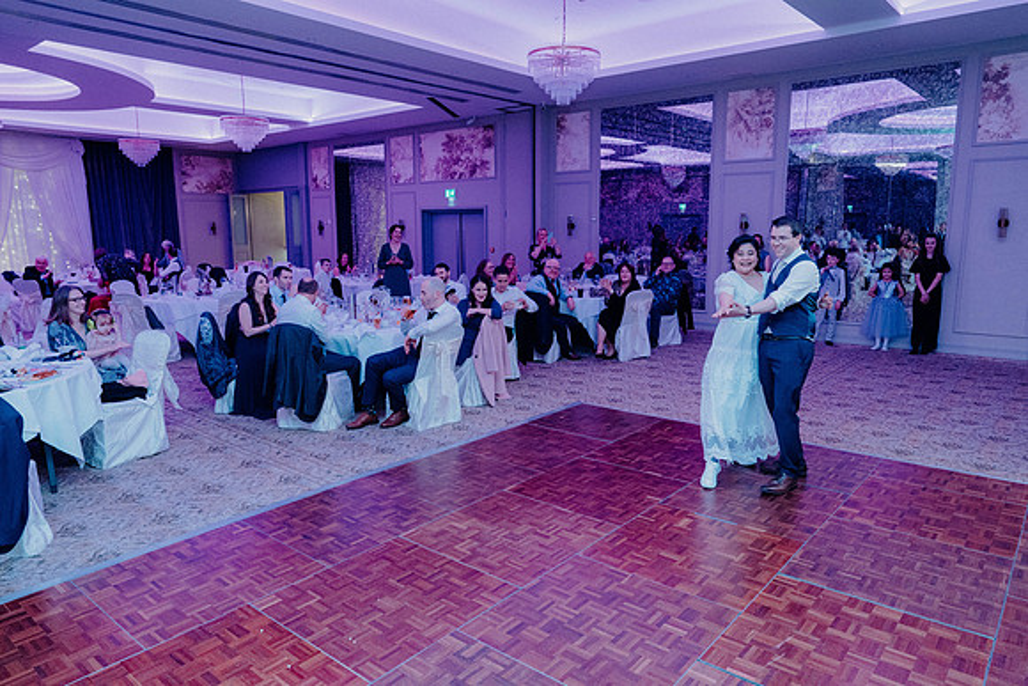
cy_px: 343
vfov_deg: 53.2
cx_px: 514
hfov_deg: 73.7
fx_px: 685
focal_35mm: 24
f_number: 3.5
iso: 3200
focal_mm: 24
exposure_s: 1/160
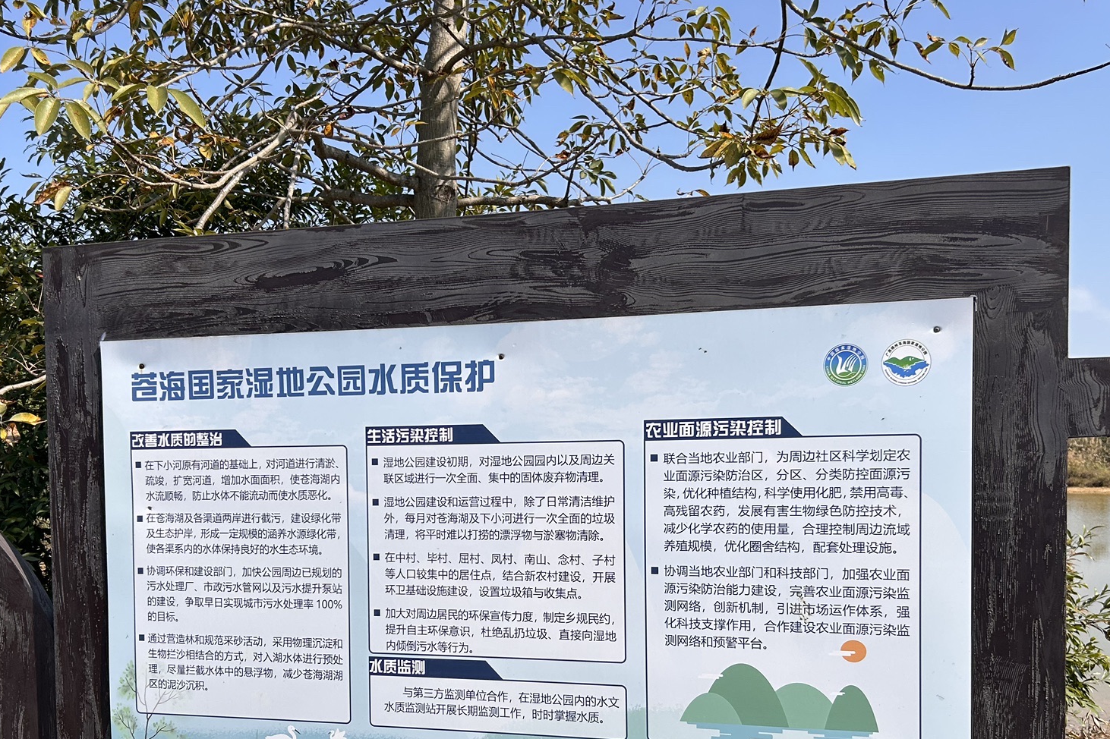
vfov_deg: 35.6
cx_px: 508
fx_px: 1141
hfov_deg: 51.8
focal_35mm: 37
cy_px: 496
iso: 50
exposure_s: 1/4630
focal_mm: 5.7
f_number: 1.5
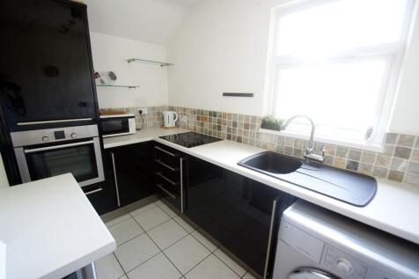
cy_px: 140
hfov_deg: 100.4
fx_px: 175
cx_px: 210
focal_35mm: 15
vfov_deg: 77.3
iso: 400
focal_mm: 10
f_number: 3.5
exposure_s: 1/15
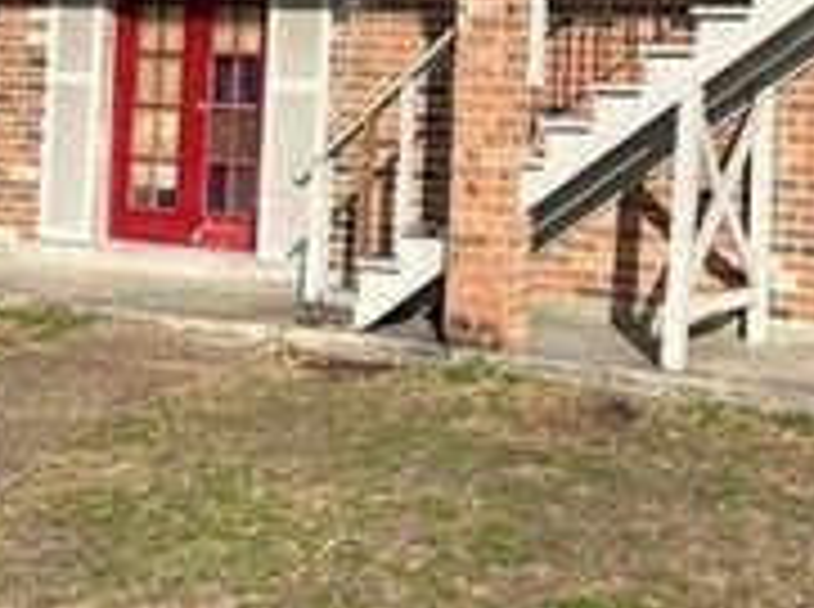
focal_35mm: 72
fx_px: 1690
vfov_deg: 19.5
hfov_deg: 27.0
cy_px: -56
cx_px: 517
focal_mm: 5.7
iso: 50
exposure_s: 1/5319
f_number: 1.5
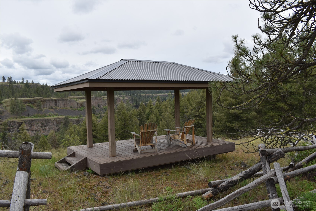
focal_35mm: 32
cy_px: 106
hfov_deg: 59.5
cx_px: 158
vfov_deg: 41.7
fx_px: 276
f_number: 8
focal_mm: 21
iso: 110
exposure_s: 1/250
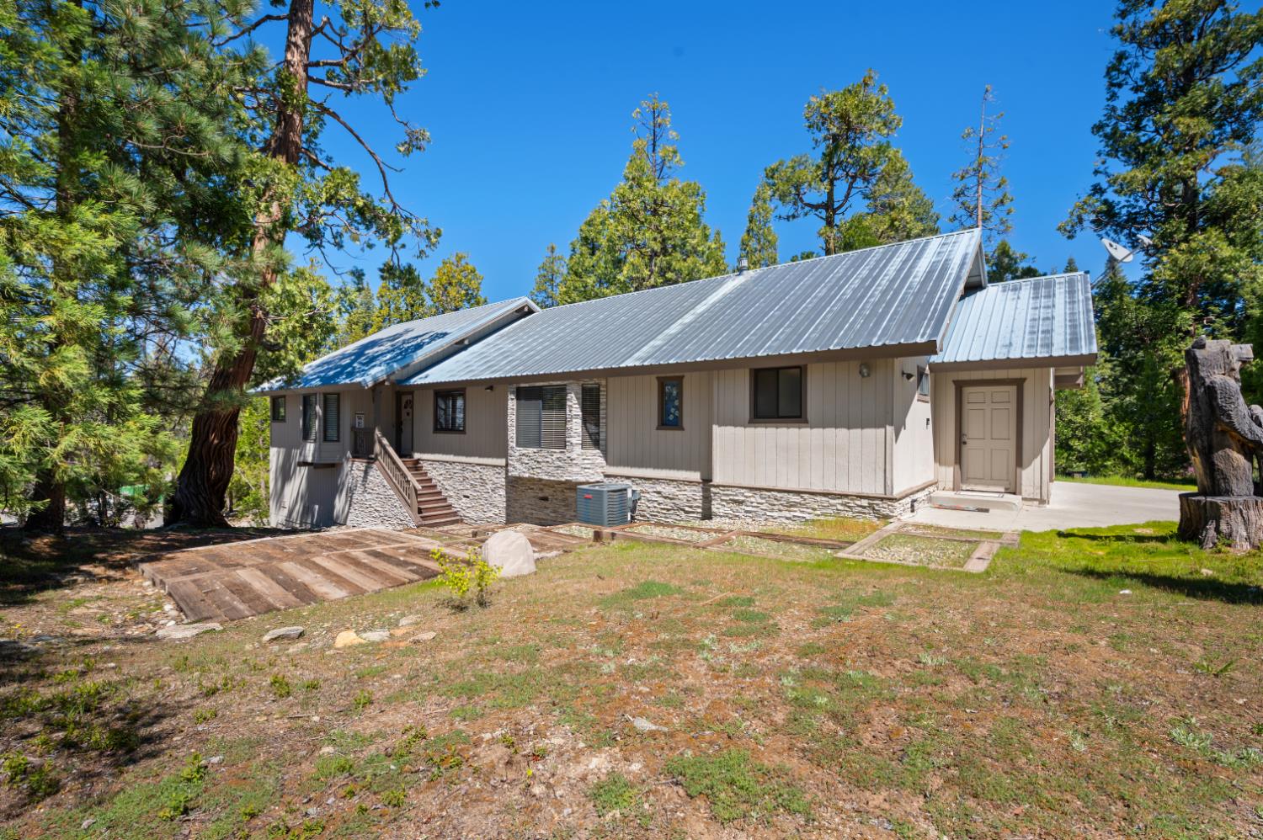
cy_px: 420
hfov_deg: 96.8
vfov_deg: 73.7
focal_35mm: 16
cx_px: 632
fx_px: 561
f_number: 9
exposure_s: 1/160
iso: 250
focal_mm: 16
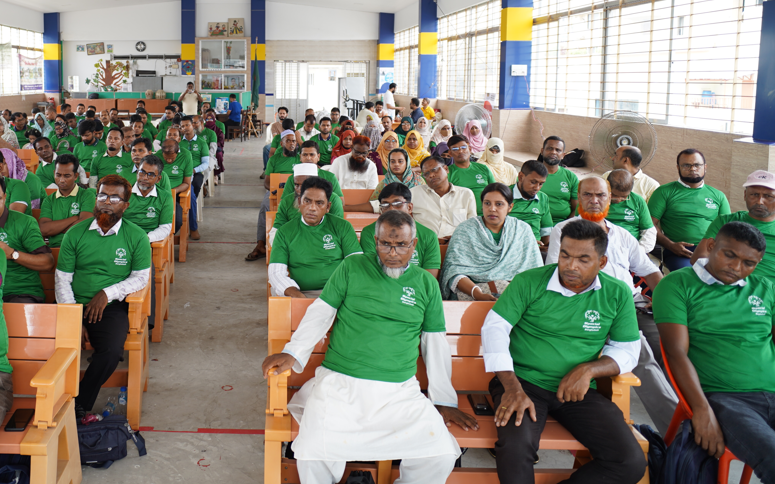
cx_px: 241
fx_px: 634
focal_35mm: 30
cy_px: 137
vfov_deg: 40.9
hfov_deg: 60.9
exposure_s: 1/125
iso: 125
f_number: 2.8
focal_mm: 20
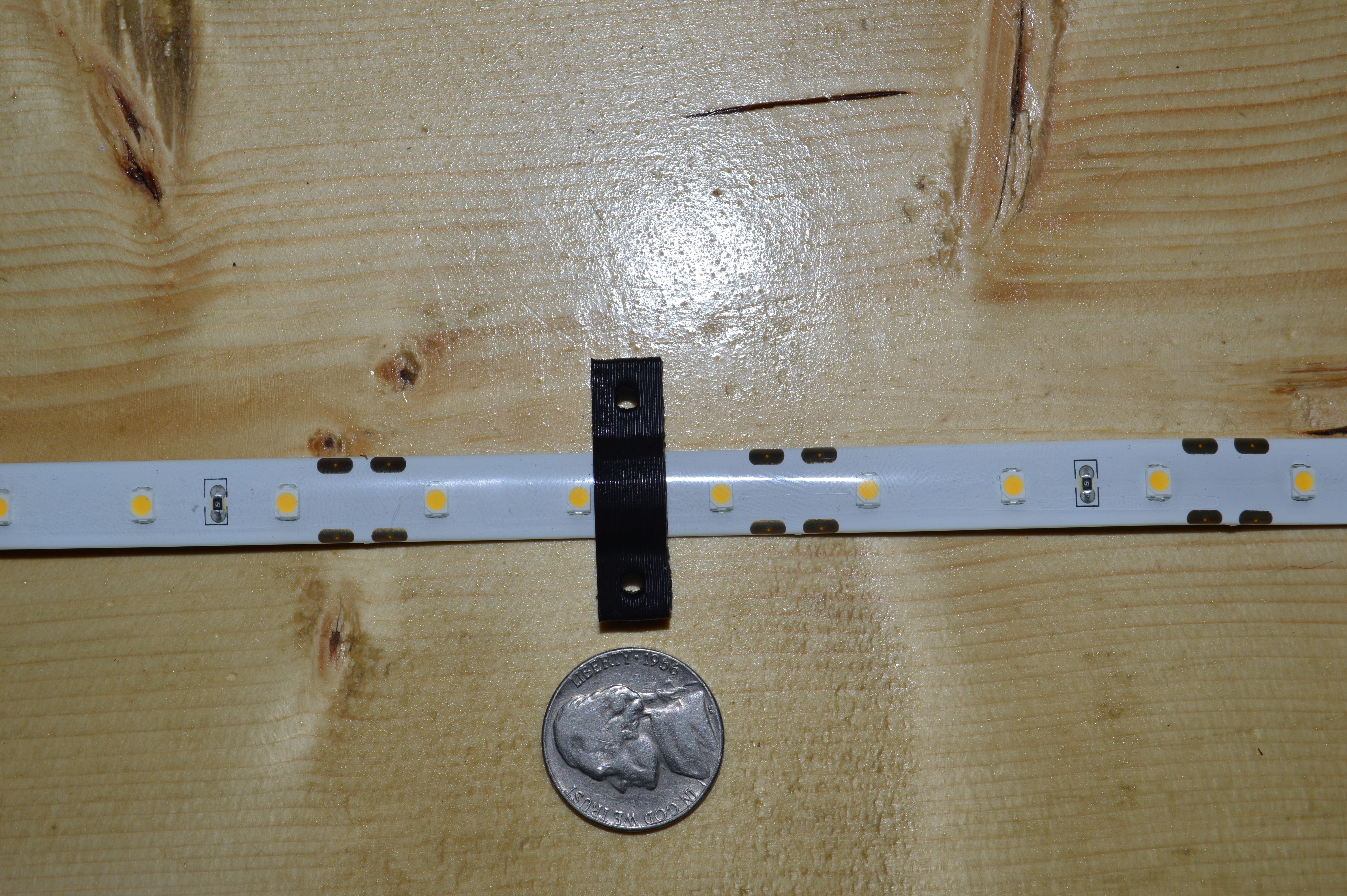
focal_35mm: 48
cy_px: 448
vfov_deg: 28.0
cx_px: 674
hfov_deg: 41.1
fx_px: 1794
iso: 100
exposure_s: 1/60
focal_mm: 32
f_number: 8
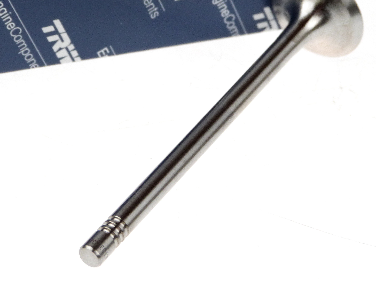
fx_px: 1879
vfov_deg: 8.6
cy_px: 114
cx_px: 196
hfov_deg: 11.4
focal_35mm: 173
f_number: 4
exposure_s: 1/320
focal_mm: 23.1
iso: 250
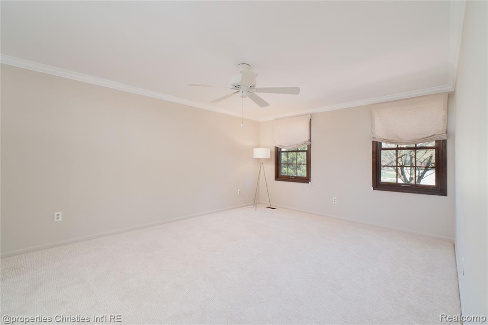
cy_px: 162
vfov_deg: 77.3
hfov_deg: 100.4
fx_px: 203
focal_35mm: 15
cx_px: 244
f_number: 7.1
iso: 800
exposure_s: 1/125
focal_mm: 10
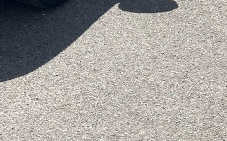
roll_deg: +0.4
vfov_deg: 9.4
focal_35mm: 127
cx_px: 24
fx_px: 785
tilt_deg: -11.4
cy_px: -179
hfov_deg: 16.2
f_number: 1.6
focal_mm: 5.1
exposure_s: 1/2463
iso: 50
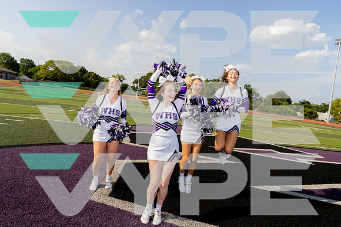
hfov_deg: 73.7
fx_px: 227
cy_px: 114
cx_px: 170
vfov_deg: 53.2
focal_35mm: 24
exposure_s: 1/250
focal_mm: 24
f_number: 7.1
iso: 100
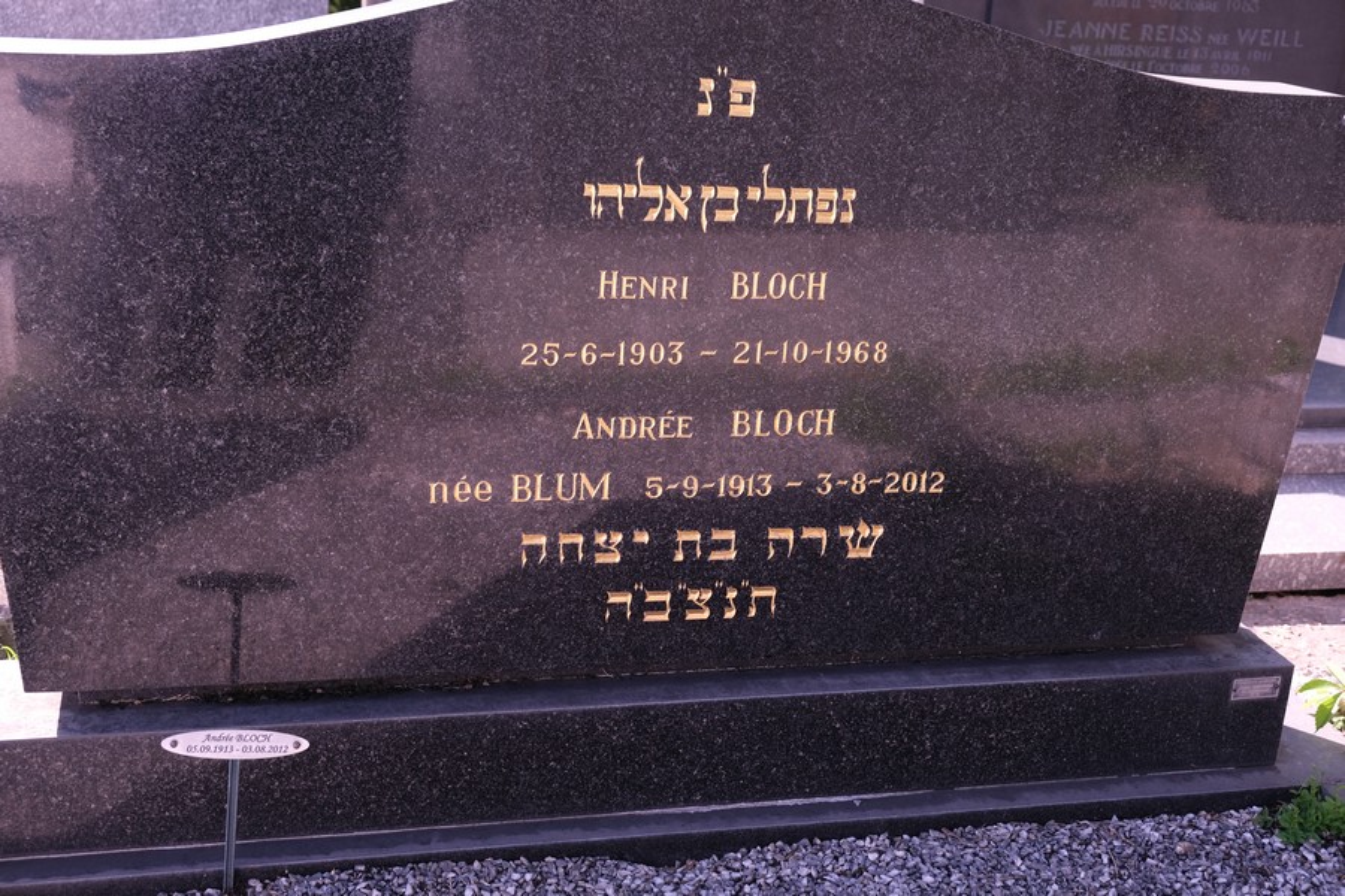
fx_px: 1569
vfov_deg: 31.9
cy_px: 448
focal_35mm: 42
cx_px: 672
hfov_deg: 46.4
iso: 160
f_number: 4.5
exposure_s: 1/120
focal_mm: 27.7
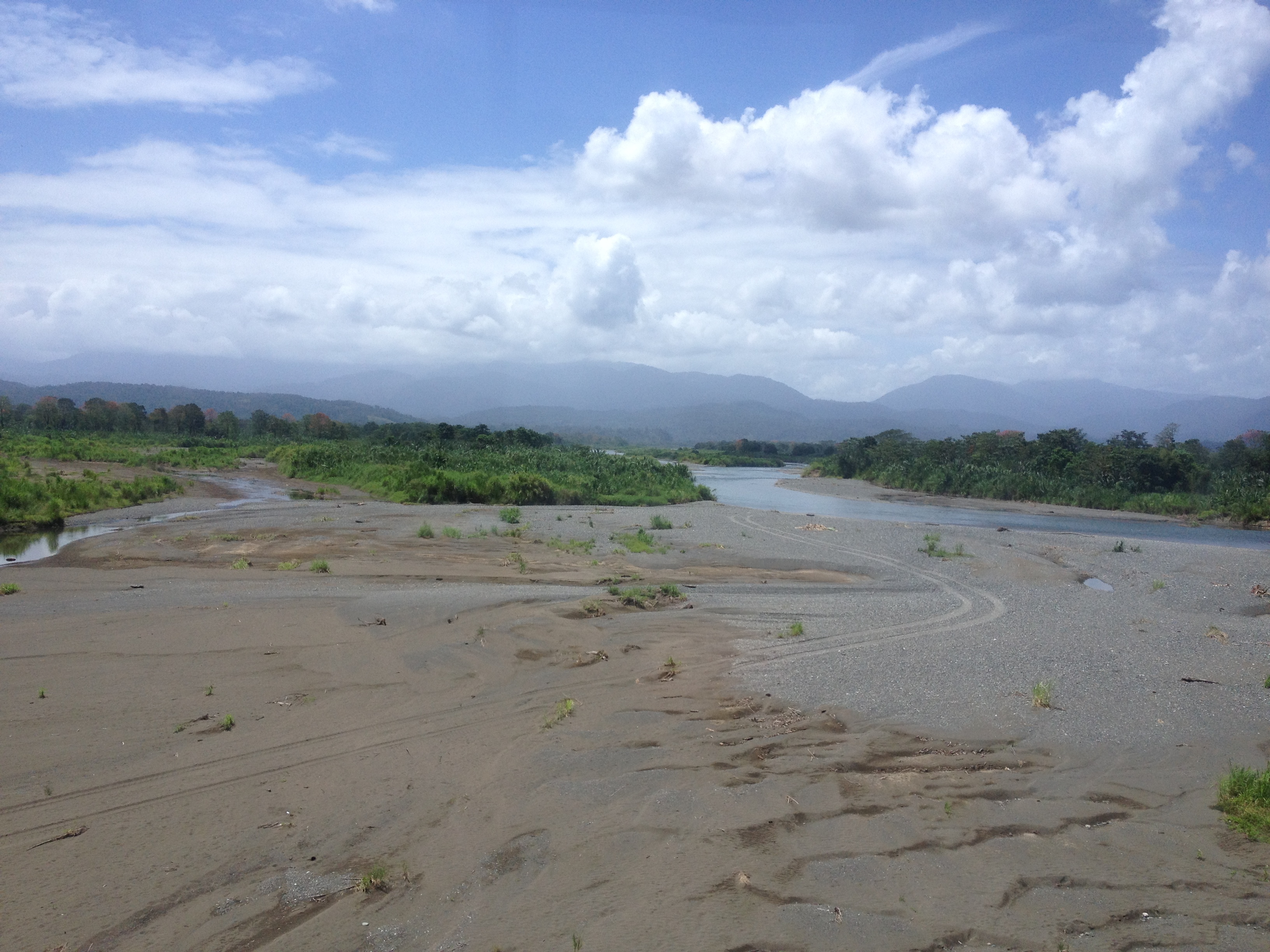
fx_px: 1284
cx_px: 635
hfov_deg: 52.6
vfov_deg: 40.7
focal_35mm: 35
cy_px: 476
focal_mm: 4.28
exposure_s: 1/1416
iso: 50
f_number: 2.4
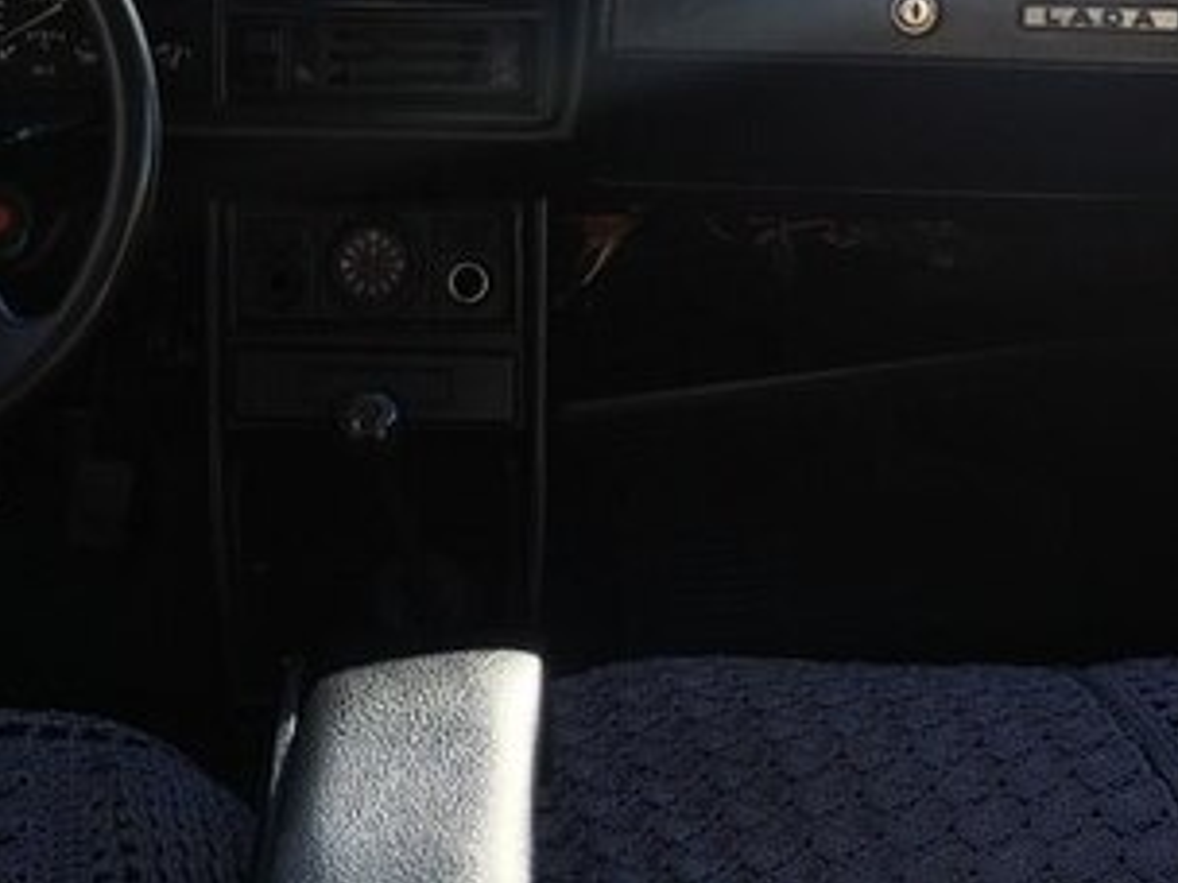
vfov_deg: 22.1
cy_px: -68
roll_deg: -2.8
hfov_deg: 30.2
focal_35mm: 63
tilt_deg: -13.6
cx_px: 279
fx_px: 2144
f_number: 2.2
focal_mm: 4.15
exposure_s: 1/257
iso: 25
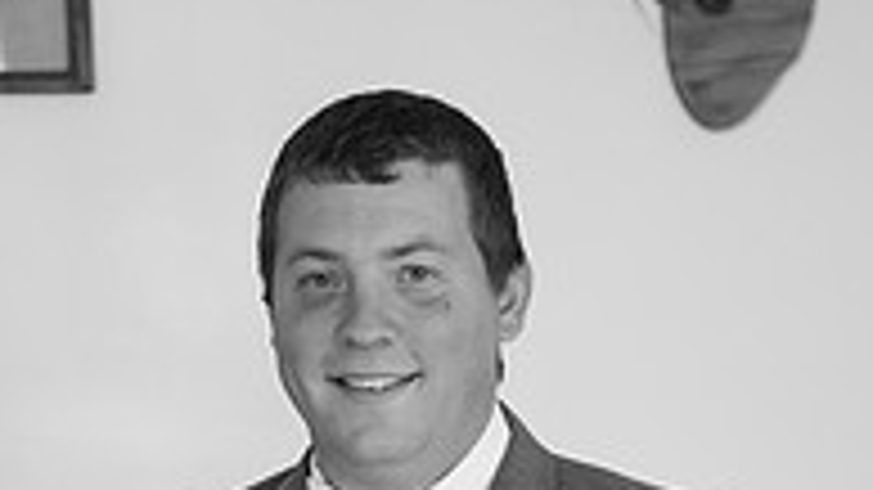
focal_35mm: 146
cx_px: 382
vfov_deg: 8.1
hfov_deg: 14.7
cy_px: 764
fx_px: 3379
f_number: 2.8
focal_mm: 60
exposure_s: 1/250
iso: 640
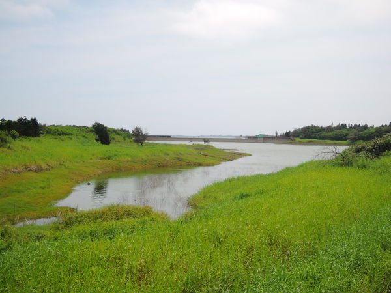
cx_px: 196
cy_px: 146
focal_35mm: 40
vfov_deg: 36.0
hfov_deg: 46.8
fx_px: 452
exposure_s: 1/1250
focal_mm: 8.6
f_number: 3.5
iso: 80
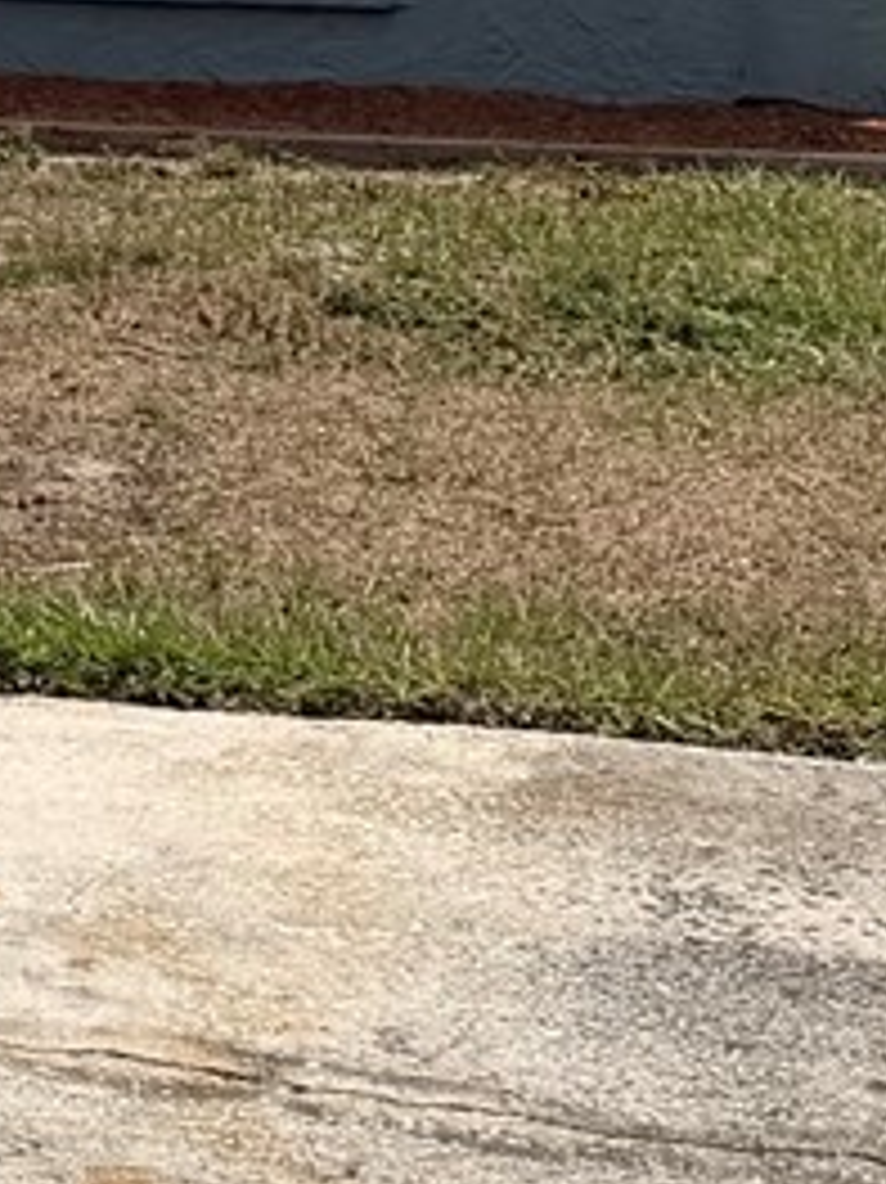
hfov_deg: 8.8
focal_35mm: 146
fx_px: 4987
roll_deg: +0.4
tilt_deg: +2.8
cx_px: -1507
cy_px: -918
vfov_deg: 12.4
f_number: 1.78
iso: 80
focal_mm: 6.76
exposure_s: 1/10309
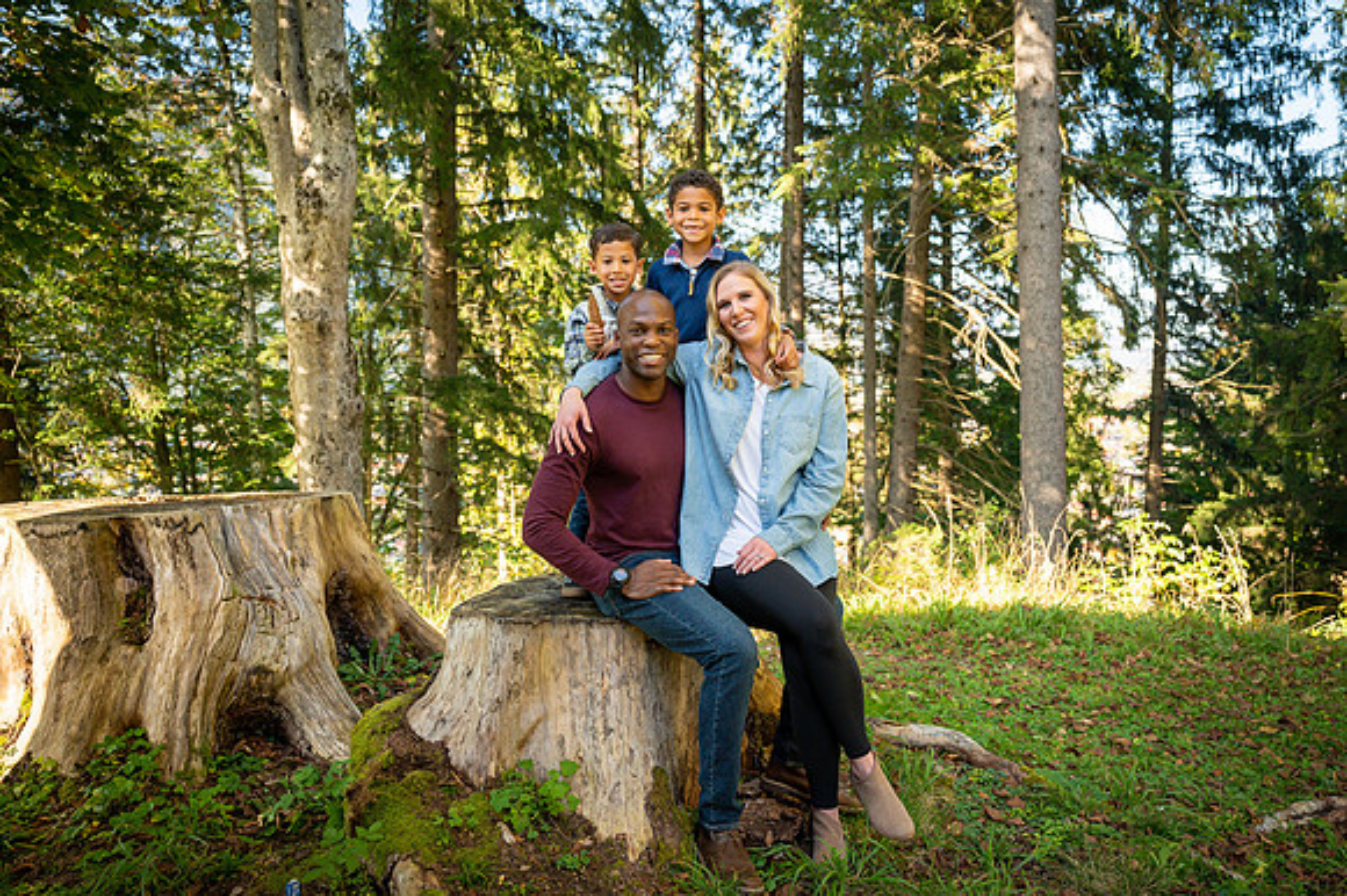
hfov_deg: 64.6
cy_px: 448
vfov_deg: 45.6
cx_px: 674
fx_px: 1066
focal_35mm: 28
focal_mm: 28.5
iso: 400
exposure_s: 1/1000
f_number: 3.5
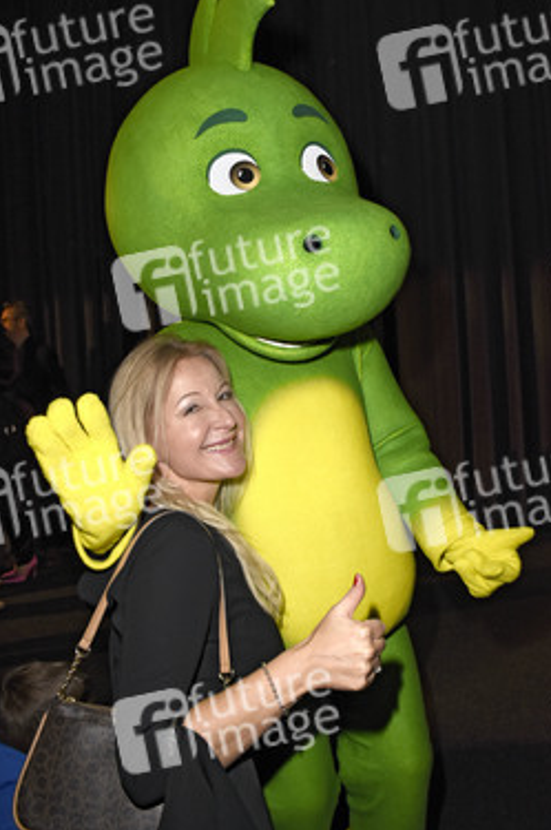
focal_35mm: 32
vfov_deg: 58.7
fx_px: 737
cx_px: 290
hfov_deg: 41.0
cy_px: 390
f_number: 5.6
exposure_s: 1/125
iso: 800
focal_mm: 20
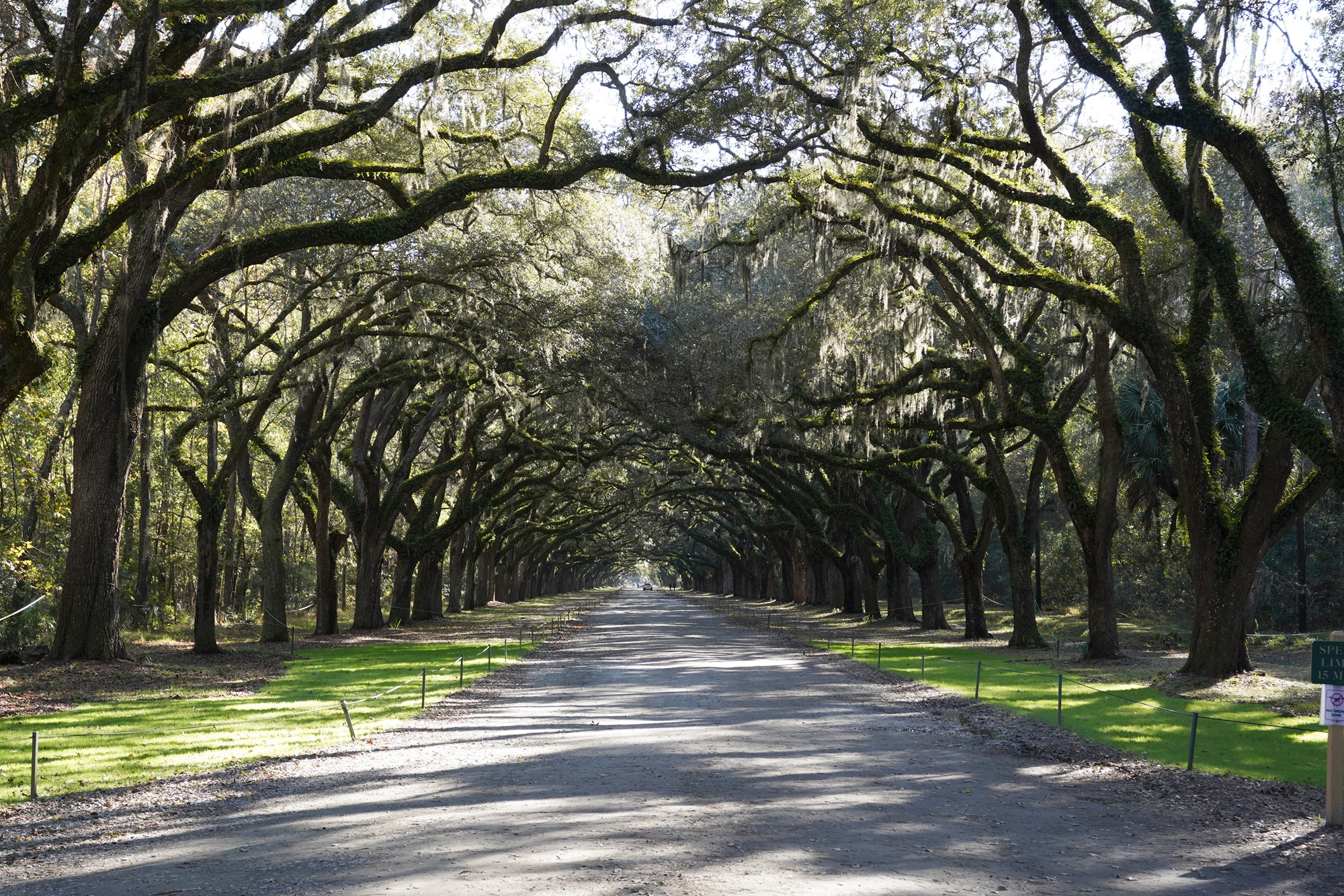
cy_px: 448
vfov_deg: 22.6
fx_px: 2240
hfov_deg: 33.4
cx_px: 672
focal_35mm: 60
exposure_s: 1/100
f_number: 10
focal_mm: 60
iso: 800
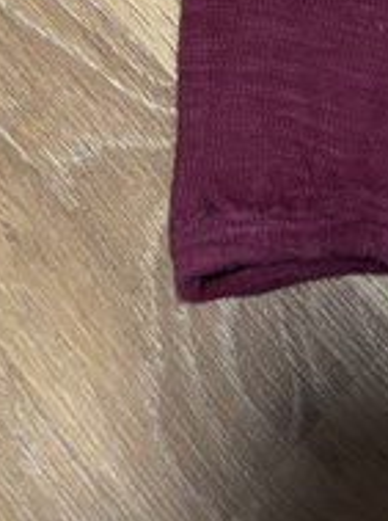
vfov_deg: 14.0
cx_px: 663
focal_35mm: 114
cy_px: -580
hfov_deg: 12.1
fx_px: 1710
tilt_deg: -62.3
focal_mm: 5.96
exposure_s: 1/50
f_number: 1.6
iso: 320
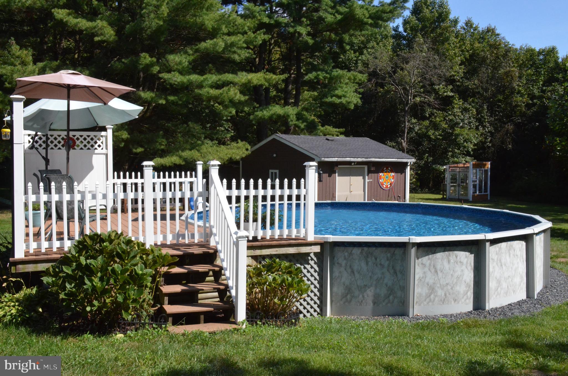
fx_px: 543
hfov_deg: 55.2
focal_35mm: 34
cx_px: 284
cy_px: 188
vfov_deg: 38.2
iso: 2000
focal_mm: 23
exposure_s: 1/1000
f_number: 16
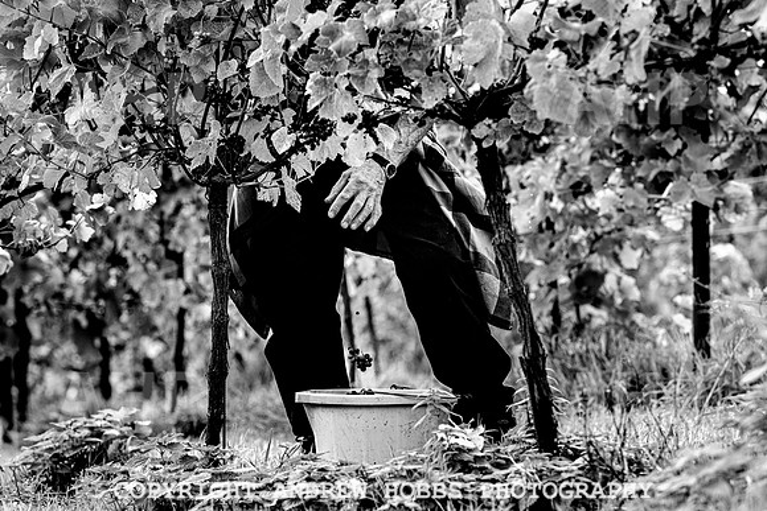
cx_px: 384
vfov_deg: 7.9
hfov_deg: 11.7
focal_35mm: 175
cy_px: 256
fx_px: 3729
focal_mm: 175
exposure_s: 1/800
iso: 400
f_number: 5.6
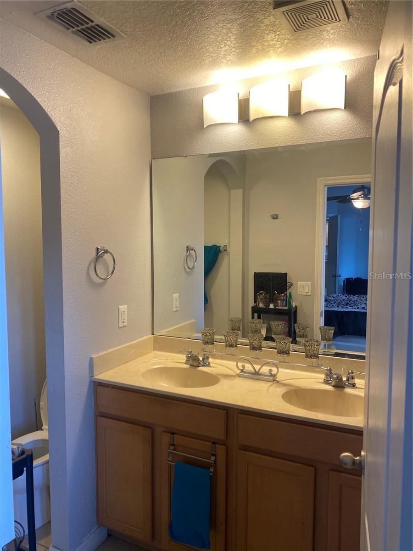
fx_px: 414
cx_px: 206
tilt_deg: -4.3
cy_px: 276
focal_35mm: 26
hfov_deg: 53.1
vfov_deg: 67.3
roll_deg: +0.2
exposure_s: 1/60
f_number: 1.8
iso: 80
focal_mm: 4.25
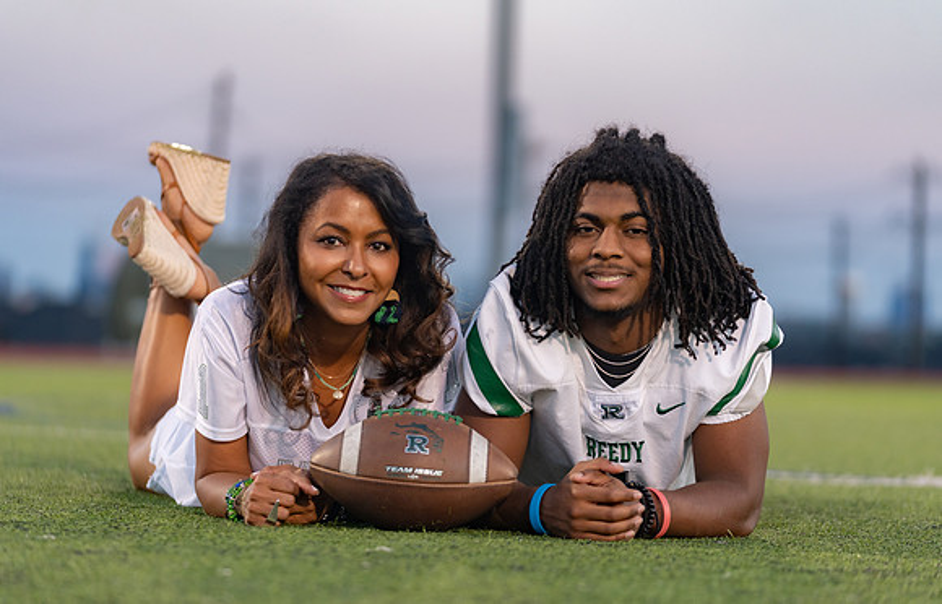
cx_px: 482
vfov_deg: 10.3
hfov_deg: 16.0
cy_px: 319
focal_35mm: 130
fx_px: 3361
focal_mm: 123
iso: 1000
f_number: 2.8
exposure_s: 1/400
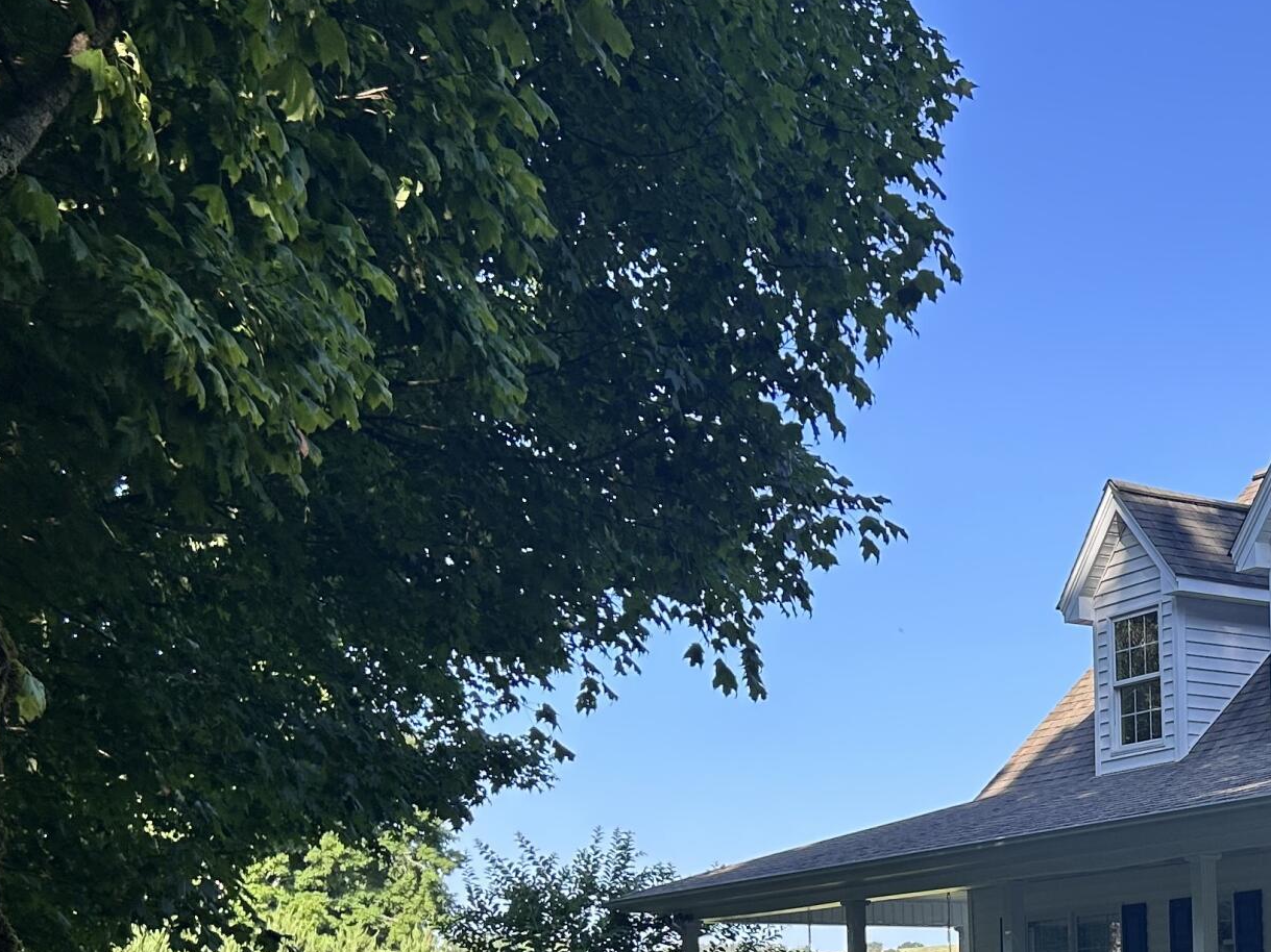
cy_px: 1062
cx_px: 1301
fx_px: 2350
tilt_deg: -0.3
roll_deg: +1.4
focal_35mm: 64
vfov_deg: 21.7
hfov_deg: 28.2
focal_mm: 5.7
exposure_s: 1/1159
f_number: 1.5
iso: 50
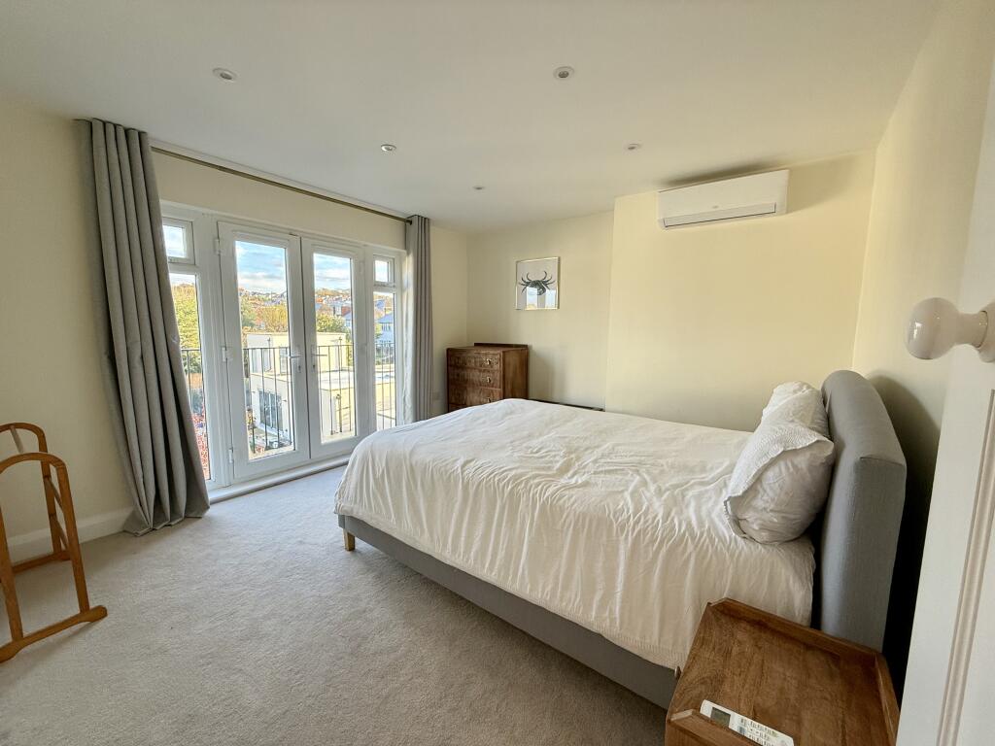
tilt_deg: -6.6
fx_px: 402
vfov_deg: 85.7
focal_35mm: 14
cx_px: 498
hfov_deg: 102.1
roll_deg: -0.5
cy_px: 373
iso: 125
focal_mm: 2.22
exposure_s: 1/99
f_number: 2.2
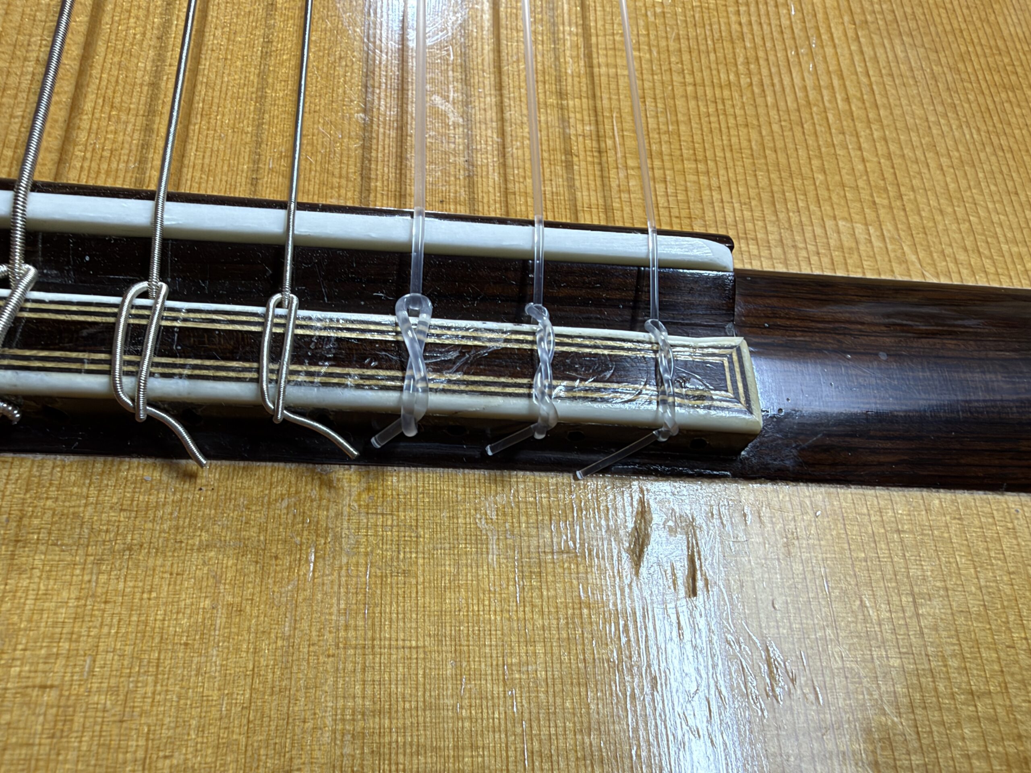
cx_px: 516
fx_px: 745
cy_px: 386
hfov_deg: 69.4
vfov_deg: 54.9
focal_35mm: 25
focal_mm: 2.22
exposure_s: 1/120
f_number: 2.2
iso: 100
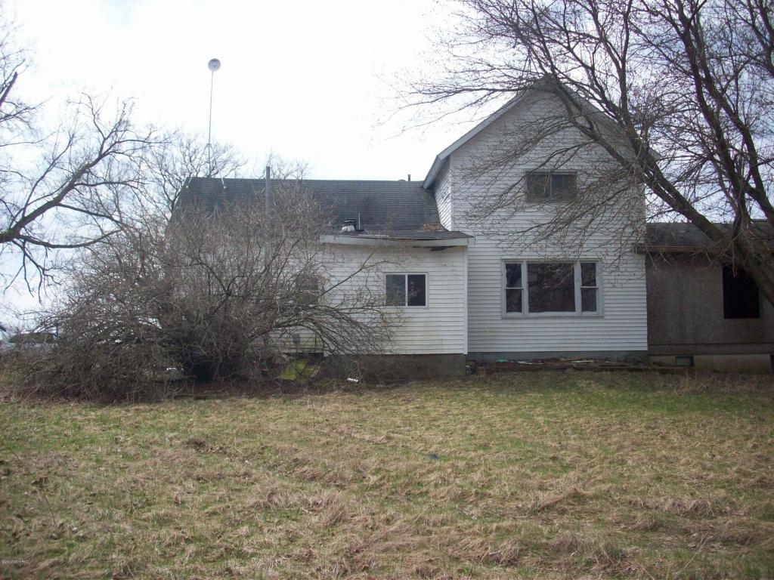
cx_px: 387
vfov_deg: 38.7
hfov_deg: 50.1
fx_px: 827
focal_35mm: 37
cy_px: 290
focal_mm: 6.2
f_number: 5.6
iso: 80
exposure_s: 1/314
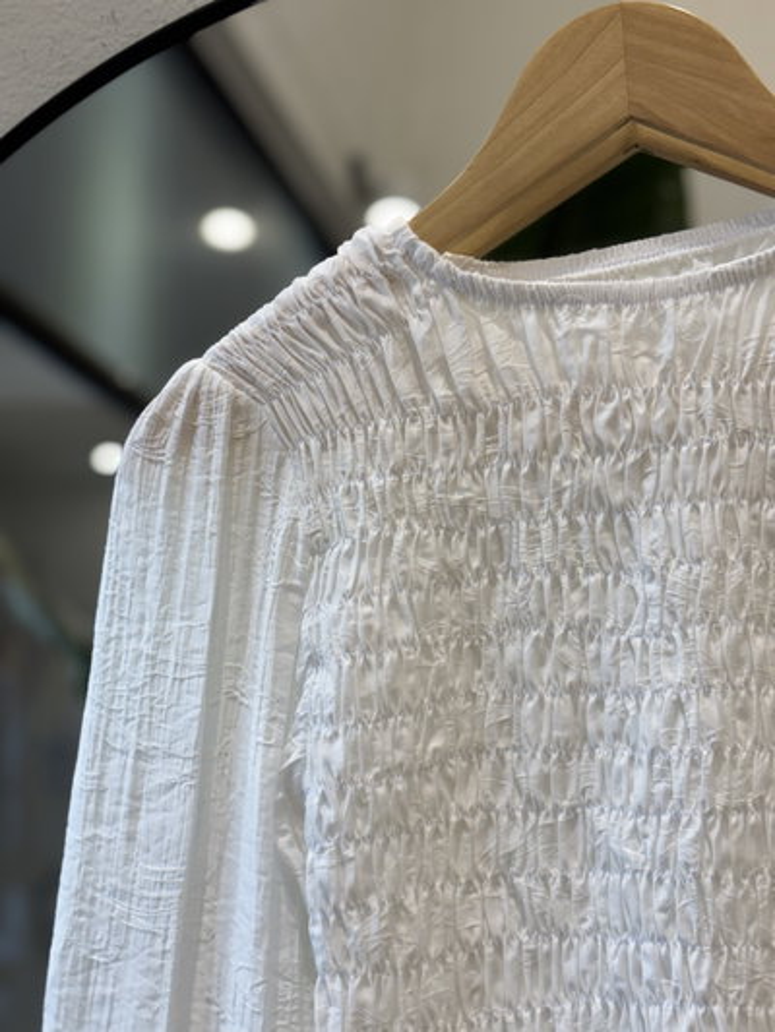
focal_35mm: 52
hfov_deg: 28.0
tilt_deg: -3.9
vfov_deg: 36.8
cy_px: 516
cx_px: 388
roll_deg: +0.6
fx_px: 1552
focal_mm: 5.96
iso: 50
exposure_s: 1/100
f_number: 1.6
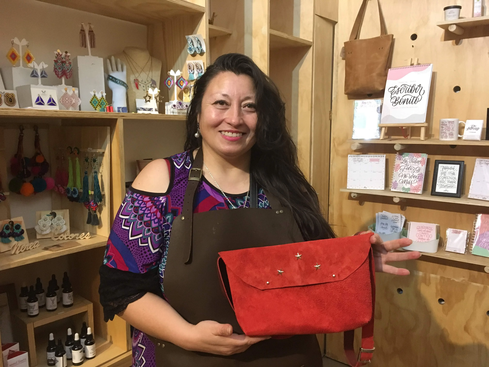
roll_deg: -0.6
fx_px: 410
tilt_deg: -9.6
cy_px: 184
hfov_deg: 61.7
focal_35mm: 29
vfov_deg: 48.2
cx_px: 244
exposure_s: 1/25
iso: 200
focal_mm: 4.15
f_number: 2.2
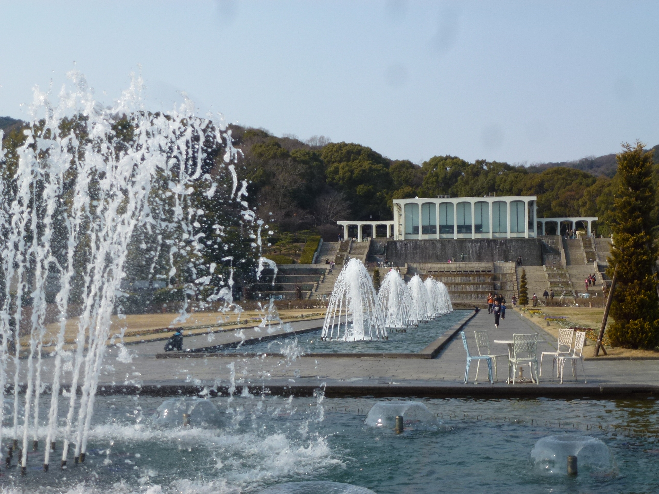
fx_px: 1085
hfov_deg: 33.8
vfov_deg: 25.7
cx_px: 330
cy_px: 247
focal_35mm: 57
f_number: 4.4
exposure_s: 1/800
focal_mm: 10.1
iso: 100
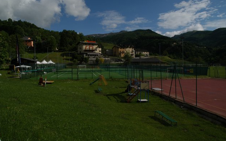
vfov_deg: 44.5
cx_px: 113
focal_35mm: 28
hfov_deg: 66.5
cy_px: 65
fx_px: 172
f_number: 11
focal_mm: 18
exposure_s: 1/500
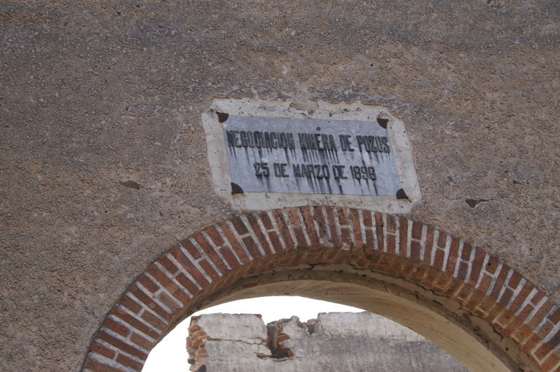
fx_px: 1632
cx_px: 280
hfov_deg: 19.5
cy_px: 186
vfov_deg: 13.0
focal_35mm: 105
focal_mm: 70
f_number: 7.1
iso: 100
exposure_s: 1/200
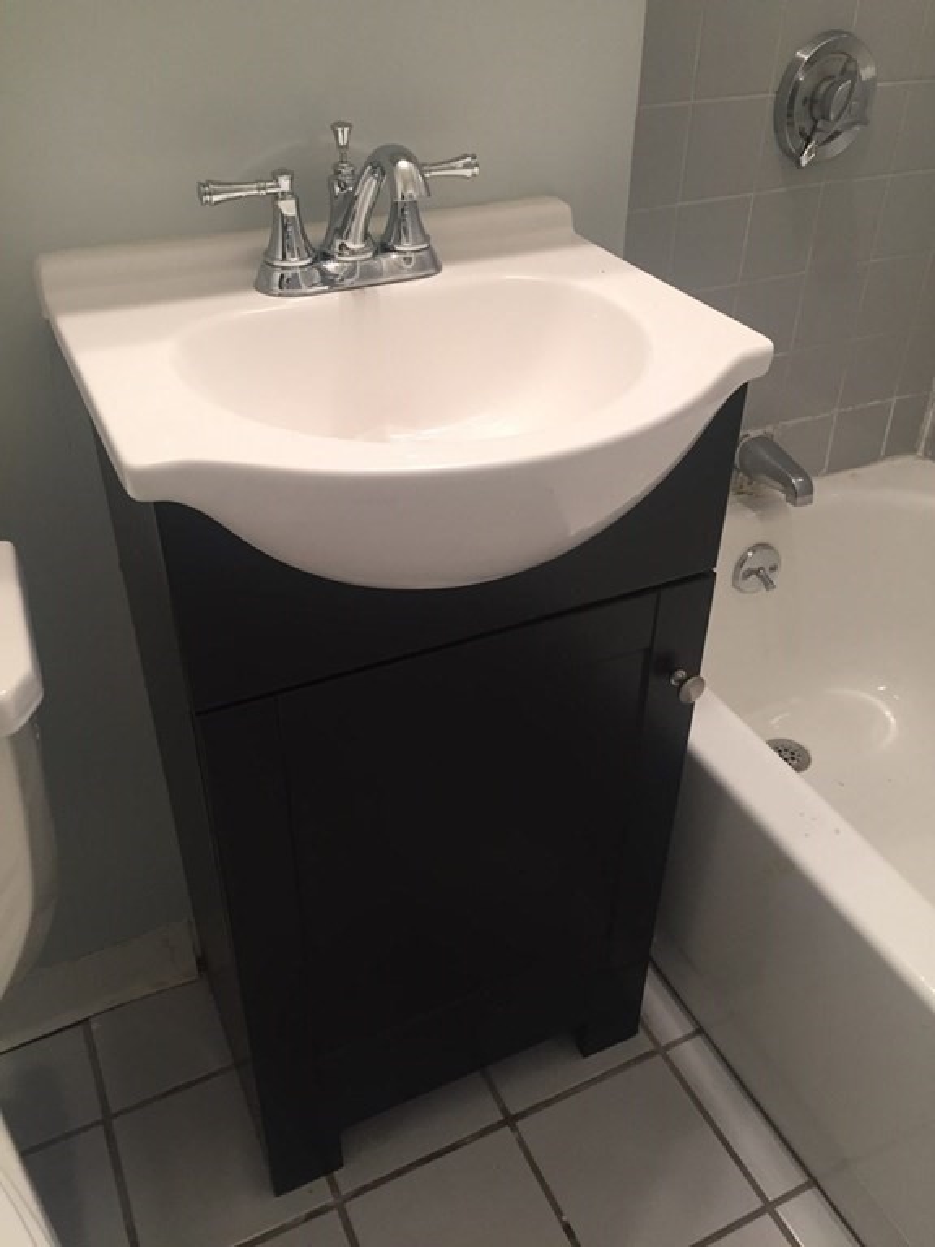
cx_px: 468
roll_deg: -0.3
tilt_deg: -36.7
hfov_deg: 48.2
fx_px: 1044
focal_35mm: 29
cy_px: 624
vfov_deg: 61.7
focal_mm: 4.15
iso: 50
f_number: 2.2
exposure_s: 1/30
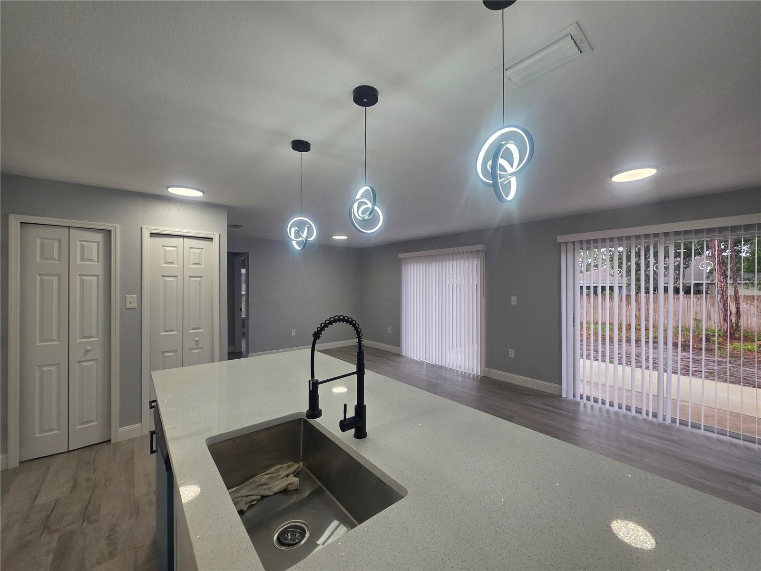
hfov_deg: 106.2
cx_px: 380
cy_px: 286
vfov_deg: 89.9
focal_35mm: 13
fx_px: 286
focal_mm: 2.2
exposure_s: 1/120
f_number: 1.9
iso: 100
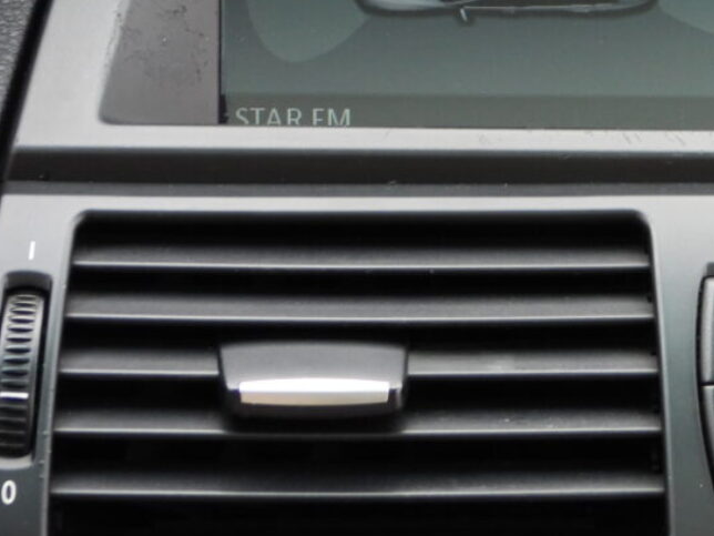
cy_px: 7
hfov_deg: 10.5
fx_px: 3878
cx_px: 656
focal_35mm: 188
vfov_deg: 7.9
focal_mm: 15.3
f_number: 3.5
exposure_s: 1/60
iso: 220
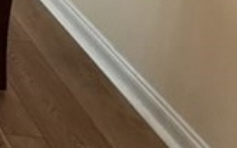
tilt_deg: -11.9
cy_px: -203
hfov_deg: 14.1
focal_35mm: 92
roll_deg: +0.9
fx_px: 594
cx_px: -352
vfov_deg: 11.7
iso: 320
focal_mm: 2.22
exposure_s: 1/120
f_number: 2.2
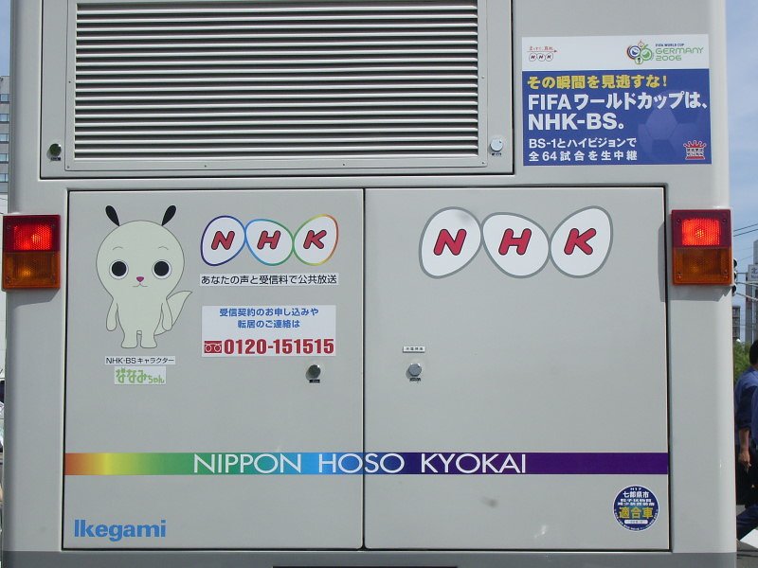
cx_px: 379
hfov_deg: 26.3
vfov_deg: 19.9
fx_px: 1620
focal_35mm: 74
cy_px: 284
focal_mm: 12.2
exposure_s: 1/400
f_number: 6.2
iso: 80
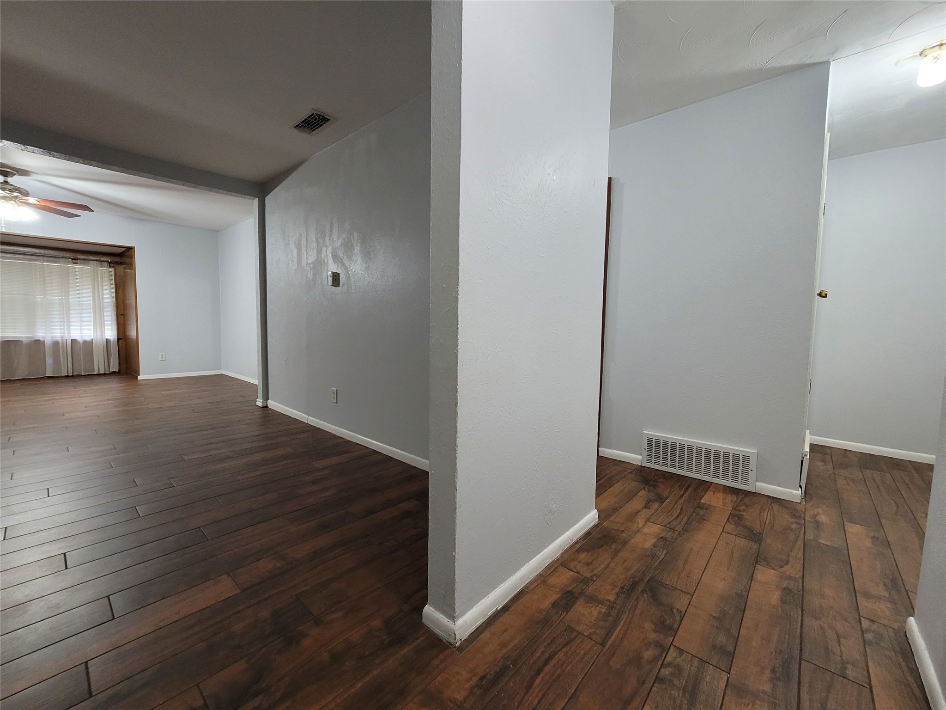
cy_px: 355
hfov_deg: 106.2
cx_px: 473
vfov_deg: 89.9
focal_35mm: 13
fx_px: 355
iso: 320
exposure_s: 1/30
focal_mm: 2.2
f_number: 2.2
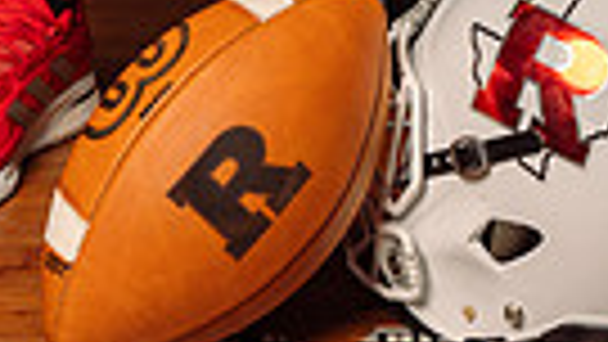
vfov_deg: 6.9
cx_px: 410
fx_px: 2596
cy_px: -590
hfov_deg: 13.3
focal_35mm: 161
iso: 250
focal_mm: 46
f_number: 6.3
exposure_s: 1/250
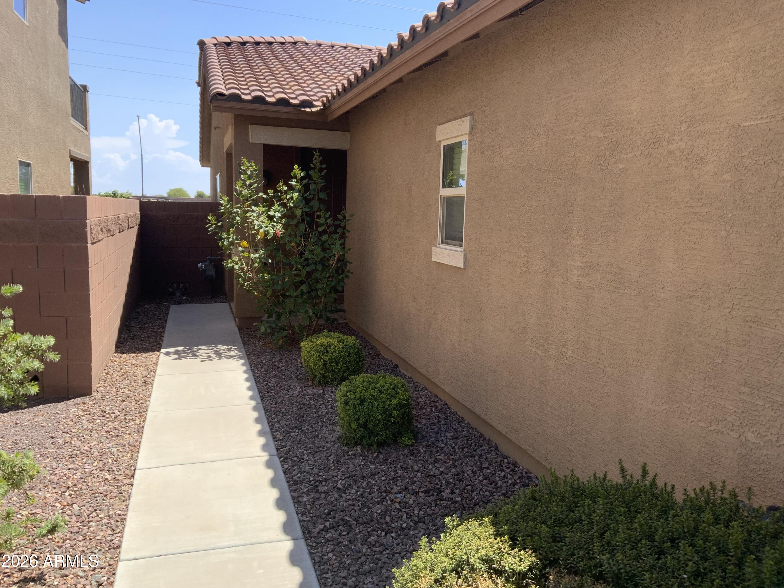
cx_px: 392
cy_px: 294
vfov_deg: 48.2
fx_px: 657
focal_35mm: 29
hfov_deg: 61.7
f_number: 1.8
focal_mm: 3
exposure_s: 1/929
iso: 16
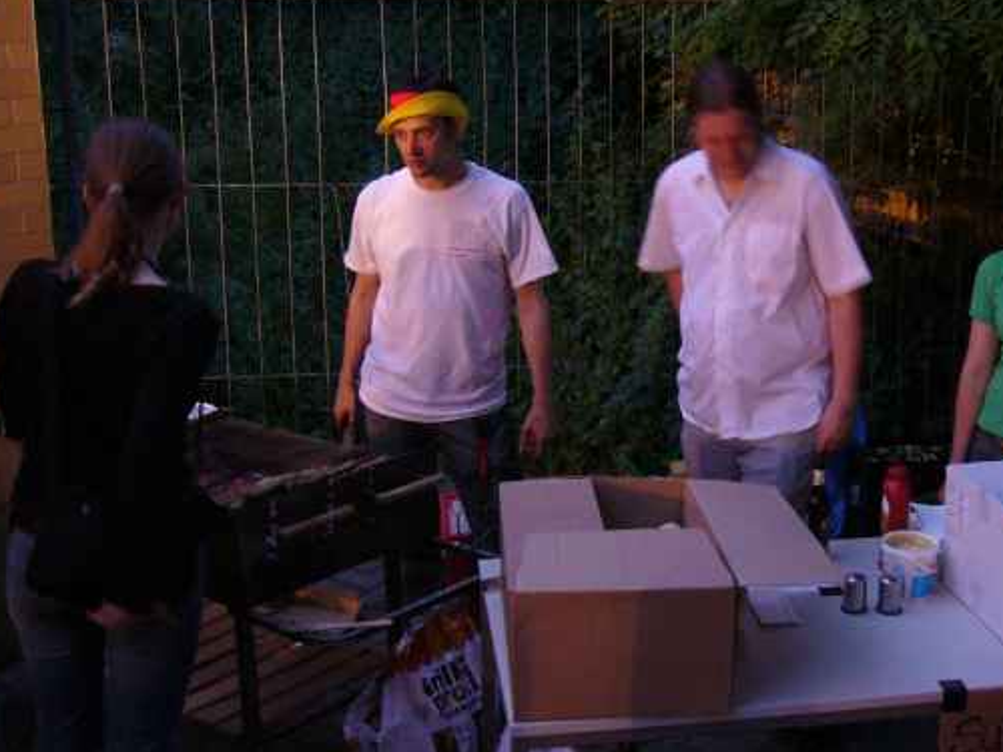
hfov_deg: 38.4
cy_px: 322
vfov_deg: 29.6
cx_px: 676
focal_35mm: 49
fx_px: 1420
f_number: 2.8
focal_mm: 5.8
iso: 200
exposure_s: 1/8
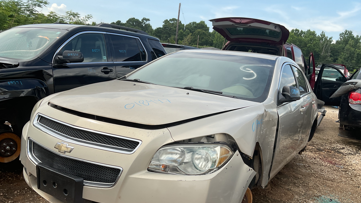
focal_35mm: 32
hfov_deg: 61.0
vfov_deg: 36.3
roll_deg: -4.7
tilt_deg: -14.1
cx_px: 182
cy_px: 135
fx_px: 306
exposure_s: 1/1098
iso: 16
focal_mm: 3
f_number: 1.8
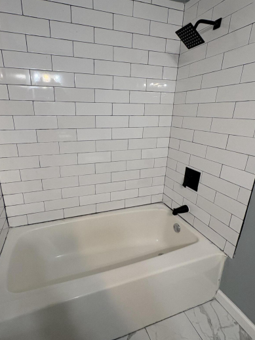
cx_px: 113
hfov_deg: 71.3
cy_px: 169
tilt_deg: -17.5
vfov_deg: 87.8
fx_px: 177
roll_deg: -0.7
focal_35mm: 18
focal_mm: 2.22
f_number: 2.2
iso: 250
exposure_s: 1/120
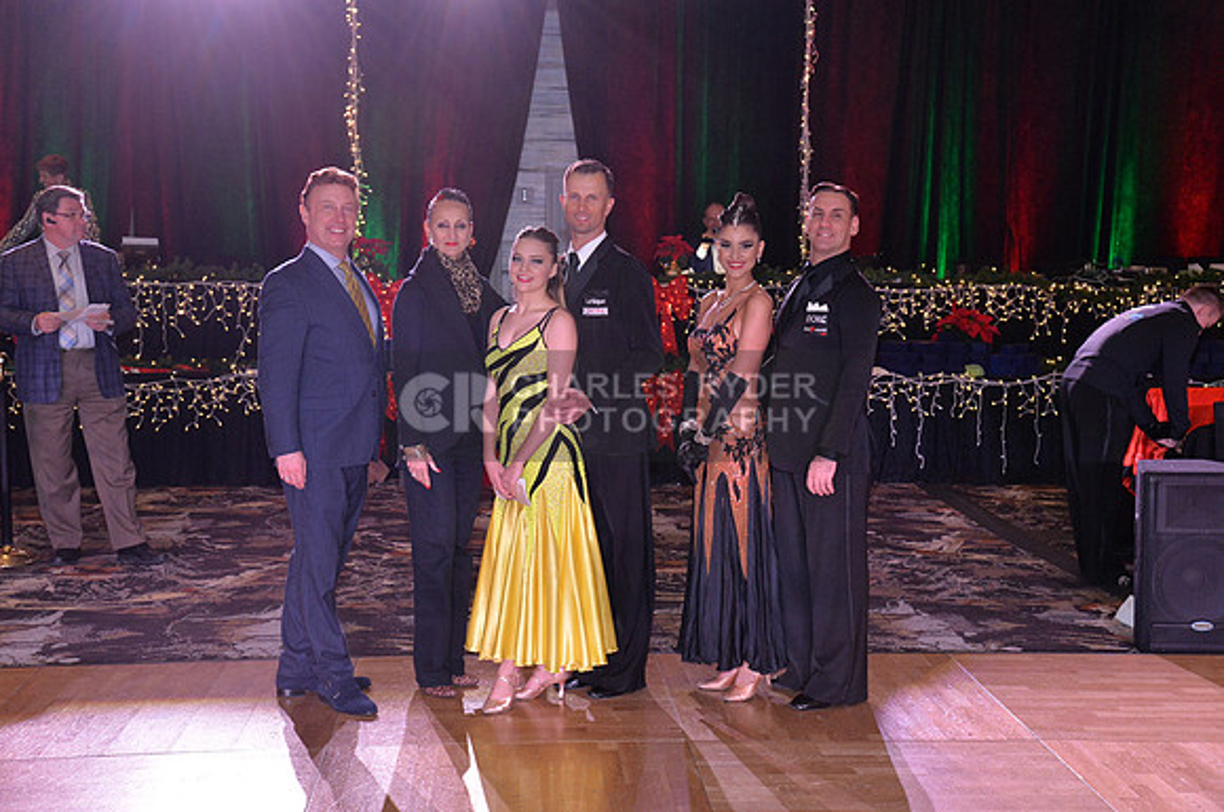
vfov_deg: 26.9
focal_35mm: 50
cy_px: 406
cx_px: 612
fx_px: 1698
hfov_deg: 39.6
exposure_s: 1/250
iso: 2500
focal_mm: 50
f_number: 5.6
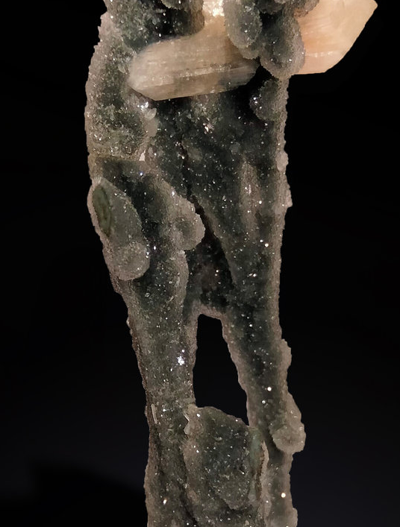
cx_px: 231
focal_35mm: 43
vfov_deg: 42.9
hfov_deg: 33.8
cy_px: 362
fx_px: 658
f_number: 2.2
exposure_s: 1/50
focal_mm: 3.46
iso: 734
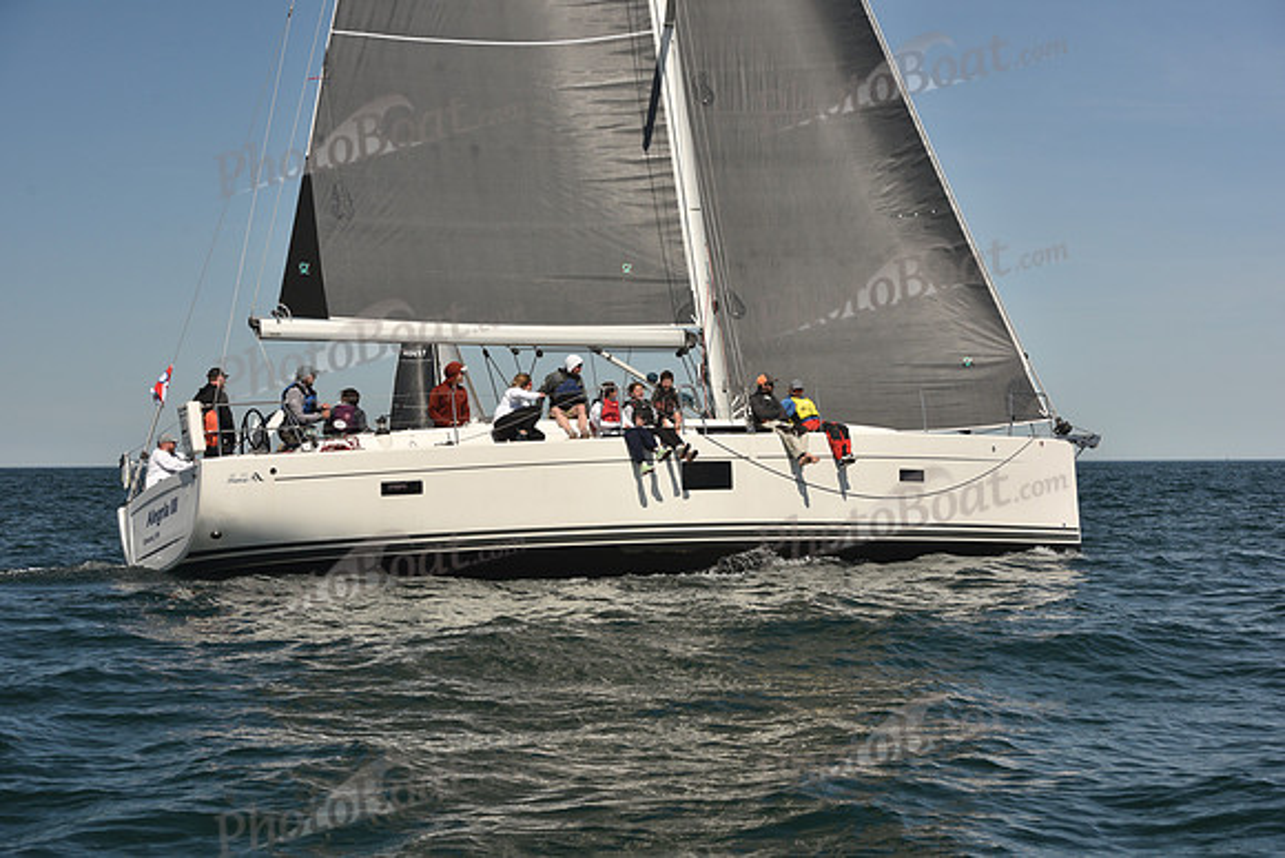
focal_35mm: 70
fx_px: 2499
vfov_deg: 19.5
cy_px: 429
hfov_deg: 28.8
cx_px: 642
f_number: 8
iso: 250
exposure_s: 1/640
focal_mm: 70
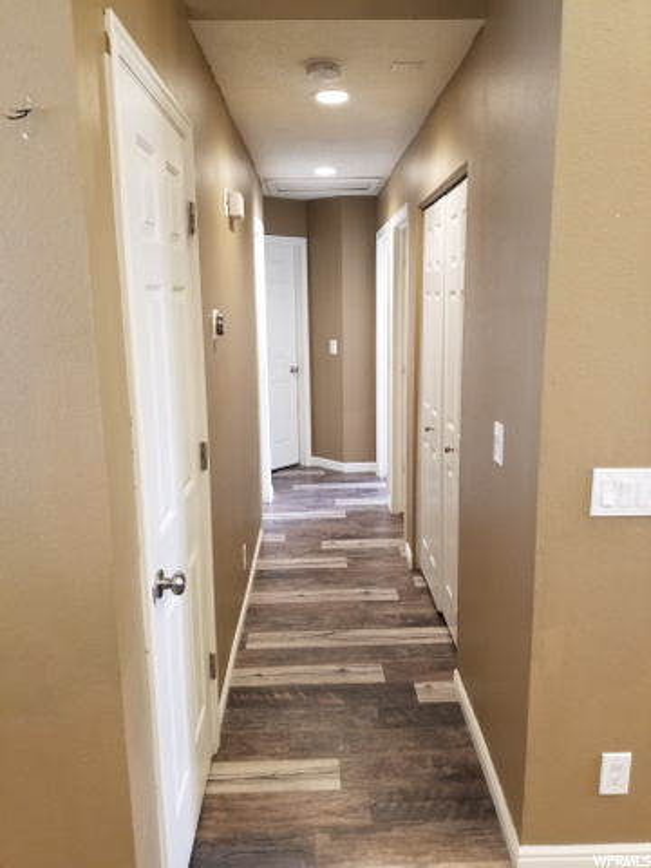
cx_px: 326
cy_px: 434
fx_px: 652
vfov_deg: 67.3
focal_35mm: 26
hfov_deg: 53.1
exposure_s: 1/40
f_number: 1.7
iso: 160
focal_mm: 4.25
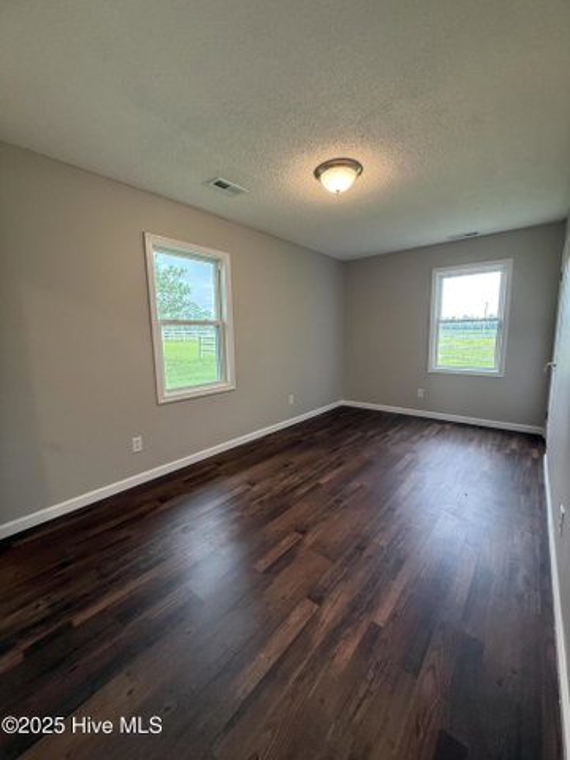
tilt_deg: -7.9
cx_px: 285
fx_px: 307
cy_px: 380
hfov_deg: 85.7
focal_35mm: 14
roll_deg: +0.3
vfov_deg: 102.1
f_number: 2.2
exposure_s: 1/120
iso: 320
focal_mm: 2.22
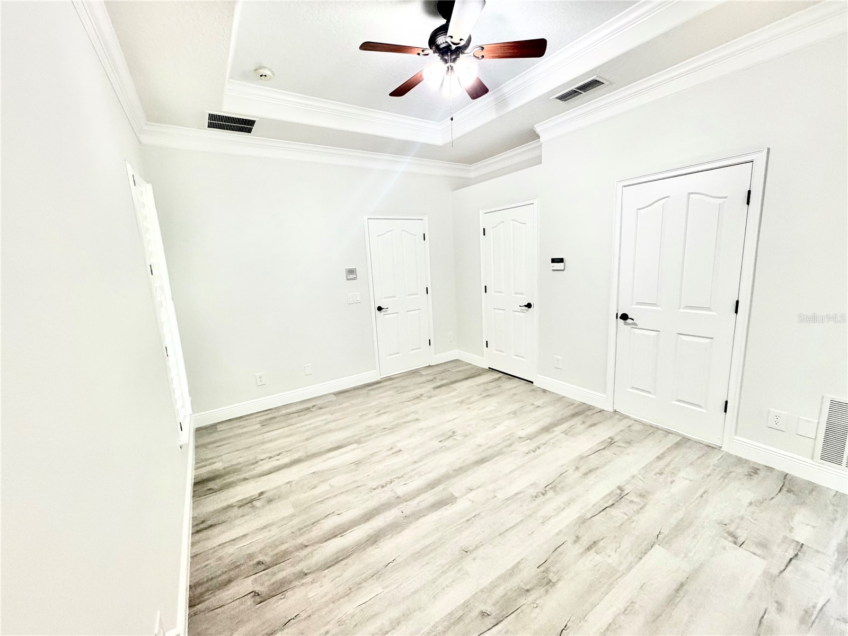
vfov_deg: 85.7
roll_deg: +3.9
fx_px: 343
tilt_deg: -9.9
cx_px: 424
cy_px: 318
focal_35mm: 14
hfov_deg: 102.1
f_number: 2.2
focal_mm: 2.22
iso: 320
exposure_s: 1/60
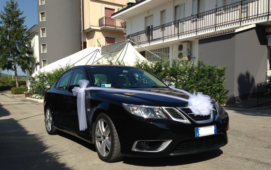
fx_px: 266
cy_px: 103
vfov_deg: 35.2
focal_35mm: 36
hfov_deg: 54.0
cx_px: 137
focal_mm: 4.12
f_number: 2.4
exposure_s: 1/1748
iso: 50
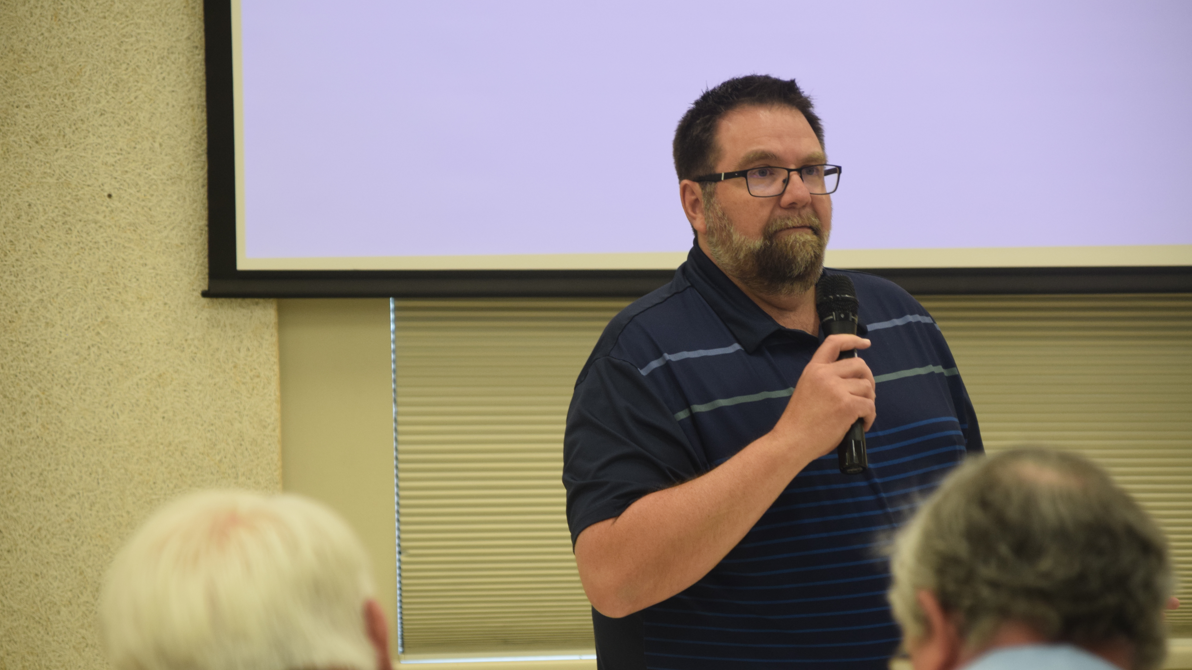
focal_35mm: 76
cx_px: 600
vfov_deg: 15.9
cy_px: 371
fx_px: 2402
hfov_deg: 27.9
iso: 900
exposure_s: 1/60
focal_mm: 48
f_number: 4.8
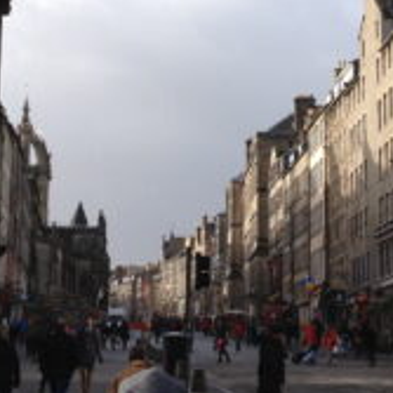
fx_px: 1272
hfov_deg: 17.6
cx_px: 235
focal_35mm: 99
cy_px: 131
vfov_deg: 17.5
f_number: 2.4
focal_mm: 4.28
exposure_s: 1/890
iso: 50
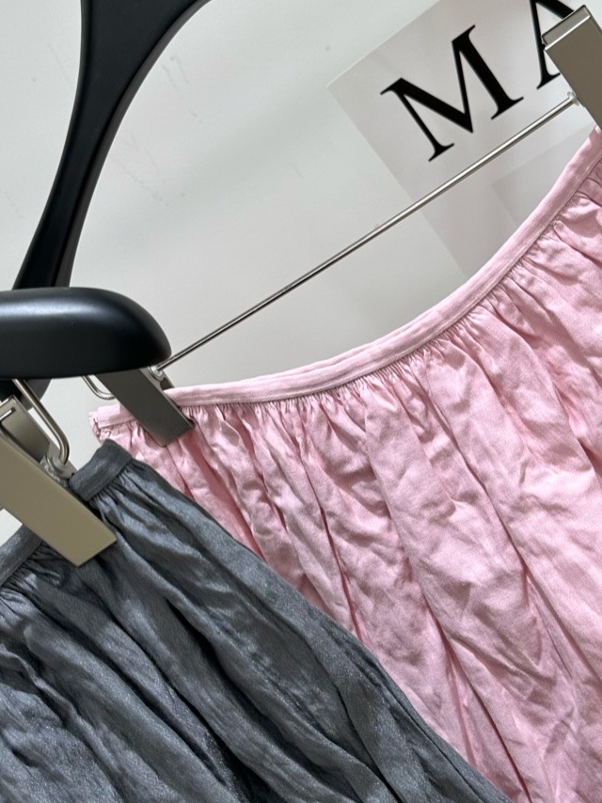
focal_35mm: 48
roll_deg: +33.4
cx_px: 305
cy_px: 371
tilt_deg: -7.9
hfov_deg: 30.3
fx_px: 1114
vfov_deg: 39.6
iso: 50
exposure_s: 1/115
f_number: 1.78
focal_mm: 6.86
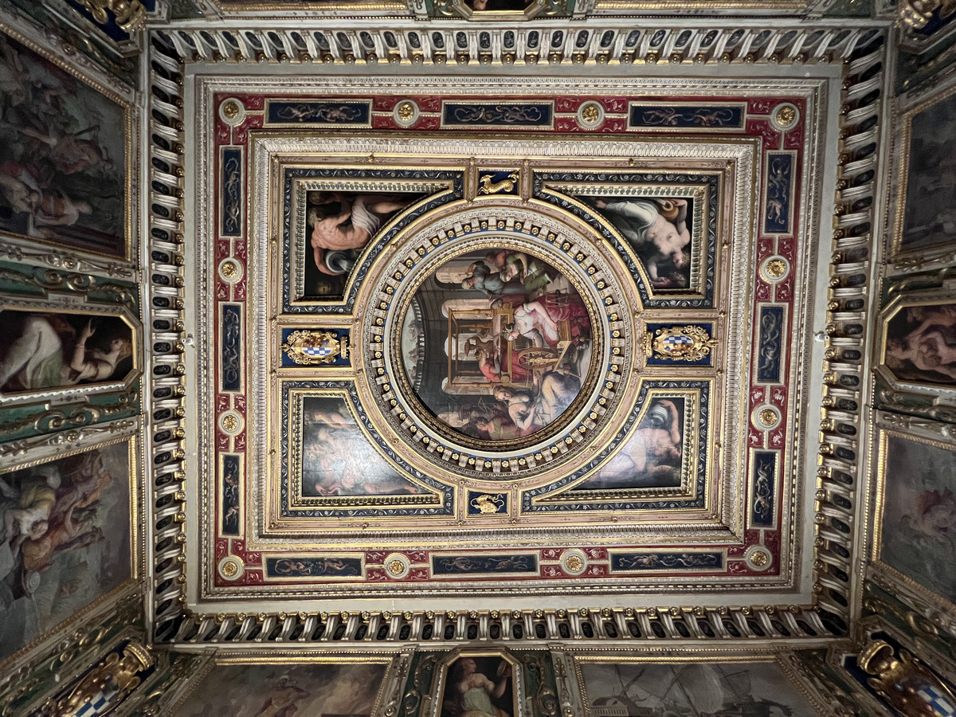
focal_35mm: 13
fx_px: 359
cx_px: 478
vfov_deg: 89.9
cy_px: 358
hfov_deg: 106.2
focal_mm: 1.57
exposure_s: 1/60
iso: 400
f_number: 1.8
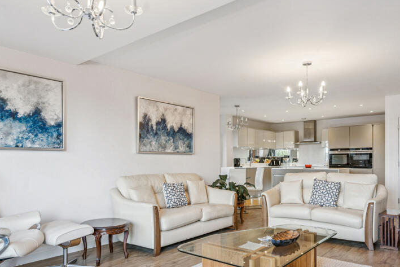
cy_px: 162
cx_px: 213
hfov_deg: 69.3
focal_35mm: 26
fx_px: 289
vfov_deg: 49.2
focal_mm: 18
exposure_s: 1/25
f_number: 7.1
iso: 320
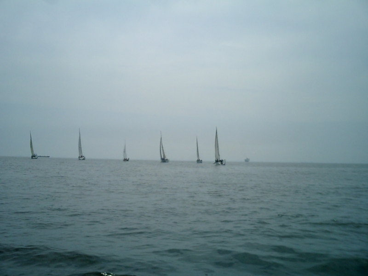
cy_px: 138
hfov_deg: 51.4
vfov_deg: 39.7
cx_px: 184
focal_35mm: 36
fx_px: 383
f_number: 3.2
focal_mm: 7.5
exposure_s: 1/6400
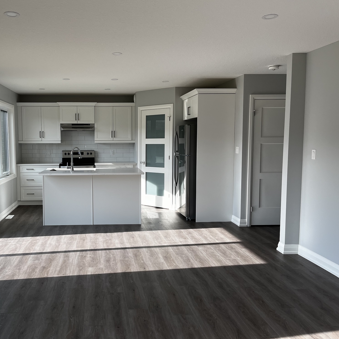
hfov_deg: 51.6
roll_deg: +0.6
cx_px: 113
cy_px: 170
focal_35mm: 31
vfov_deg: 52.5
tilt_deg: -5.0
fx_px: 343
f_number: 1.6
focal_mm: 5.1
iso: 50
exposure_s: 1/355
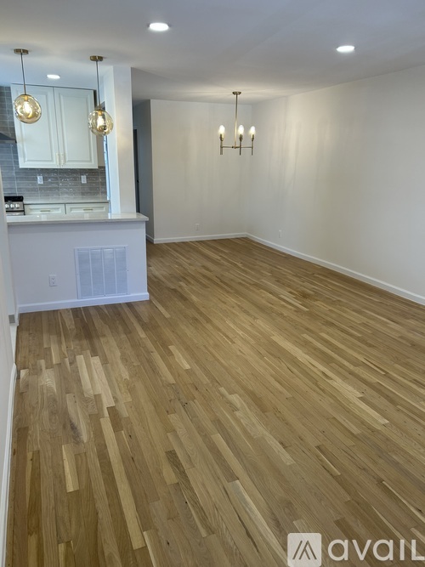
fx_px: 426
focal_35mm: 26
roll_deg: -1.2
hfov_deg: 53.0
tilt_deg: -17.5
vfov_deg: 67.3
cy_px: 284
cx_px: 212
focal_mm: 5.7
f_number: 1.5
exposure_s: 1/120
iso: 50
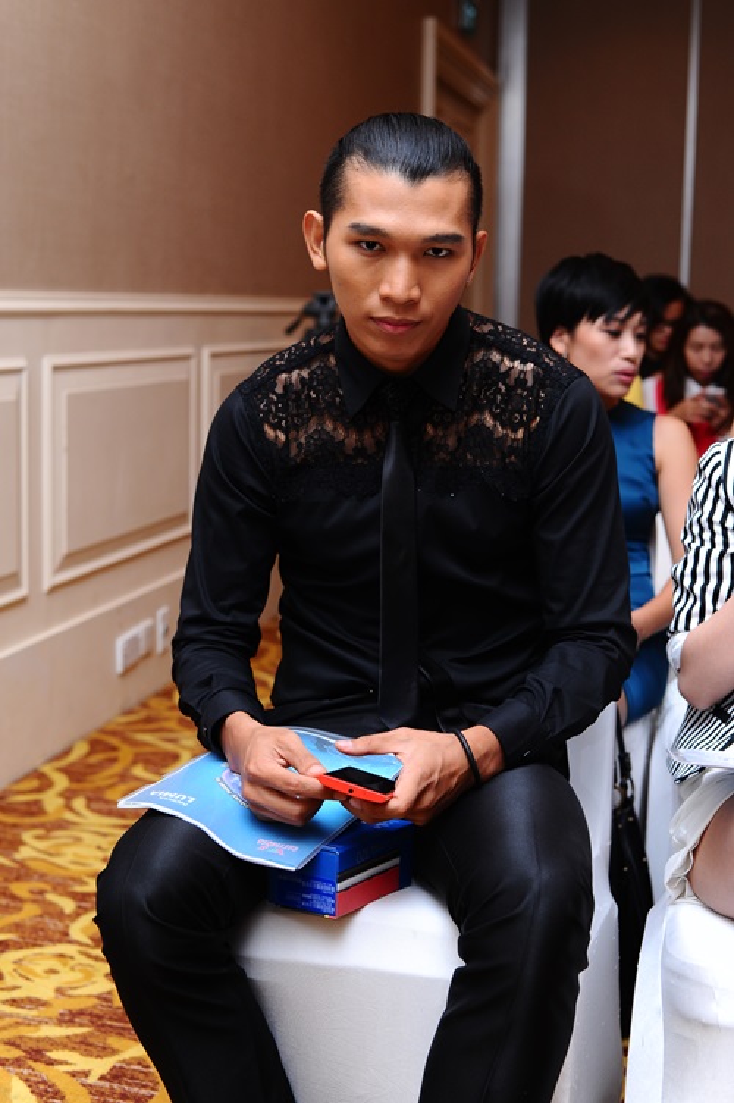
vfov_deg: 39.6
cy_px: 552
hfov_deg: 27.0
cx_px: 367
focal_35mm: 50
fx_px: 1530
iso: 800
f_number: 4
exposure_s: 1/200
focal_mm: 50
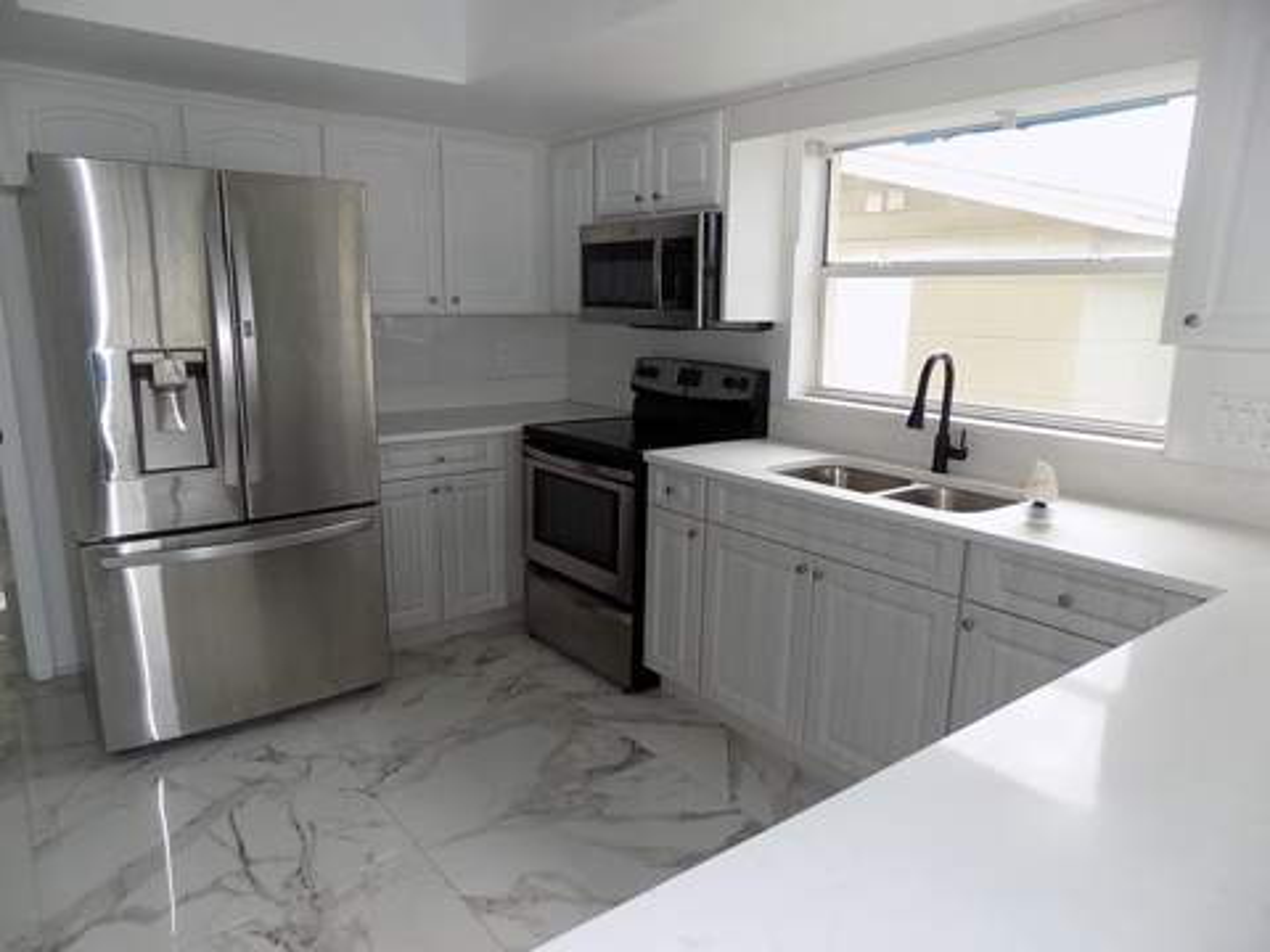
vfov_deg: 58.9
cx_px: 635
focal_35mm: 23
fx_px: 844
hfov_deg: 73.9
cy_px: 476
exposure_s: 1/125
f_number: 3.1
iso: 80
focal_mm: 4
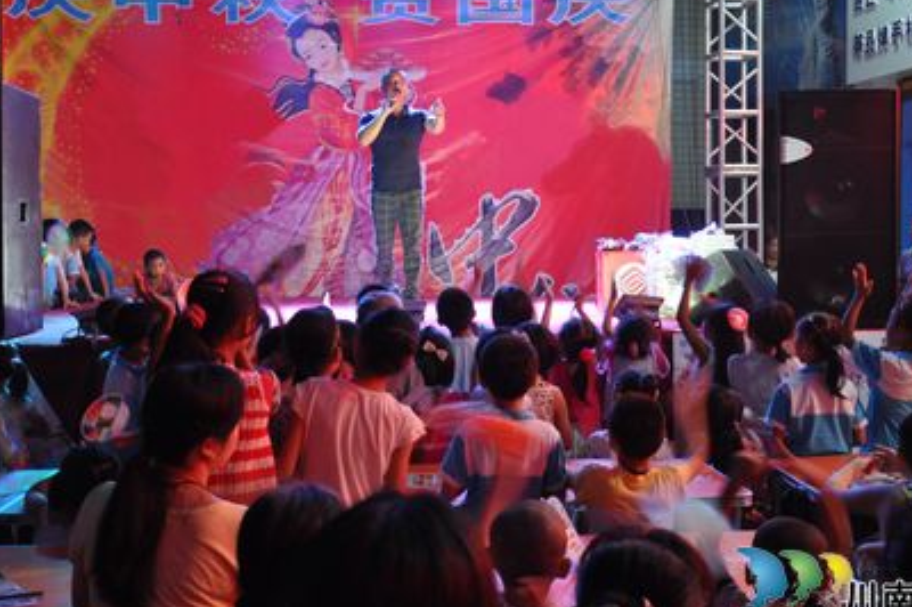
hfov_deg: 43.6
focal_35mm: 45
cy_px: 269
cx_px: 454
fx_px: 1139
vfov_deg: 29.8
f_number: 3.8
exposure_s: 1/15
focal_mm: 24
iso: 800
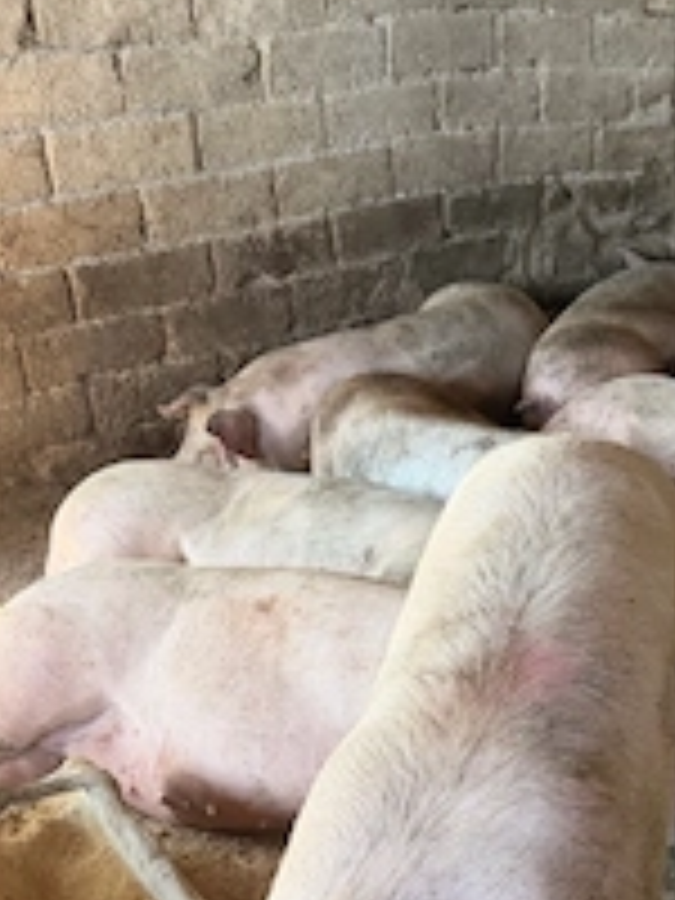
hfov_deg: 29.7
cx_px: 526
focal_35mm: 48
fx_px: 1248
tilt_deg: -35.7
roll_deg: +3.4
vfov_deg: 37.8
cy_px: 756
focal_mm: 6.76
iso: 250
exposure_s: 1/60
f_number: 1.78
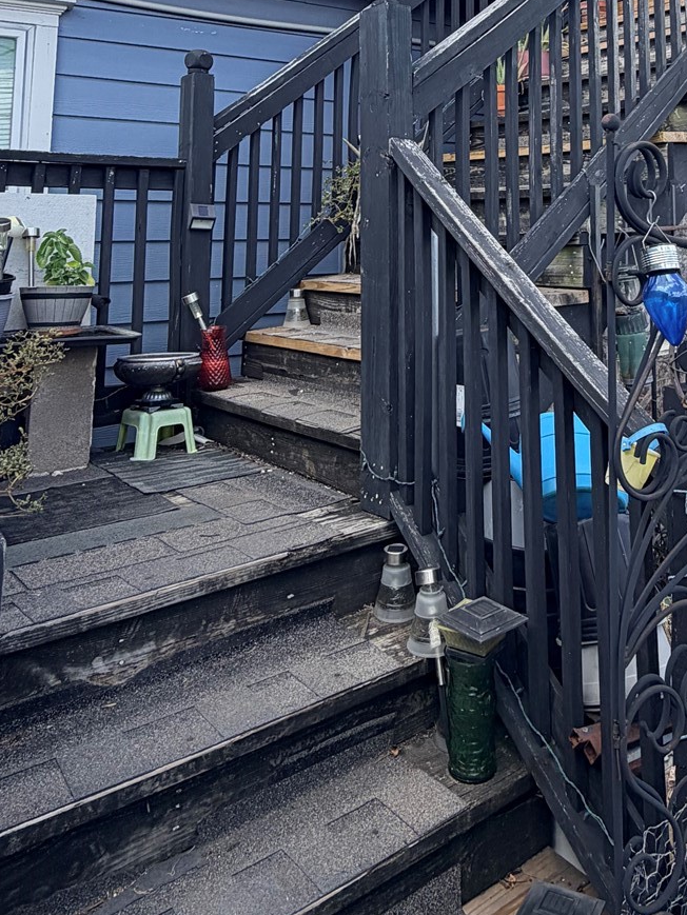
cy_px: 113
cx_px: 471
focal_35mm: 33
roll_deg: +0.3
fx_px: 873
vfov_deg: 50.0
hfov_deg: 42.2
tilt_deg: +8.0
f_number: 2.2
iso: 40
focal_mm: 2.22
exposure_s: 1/545
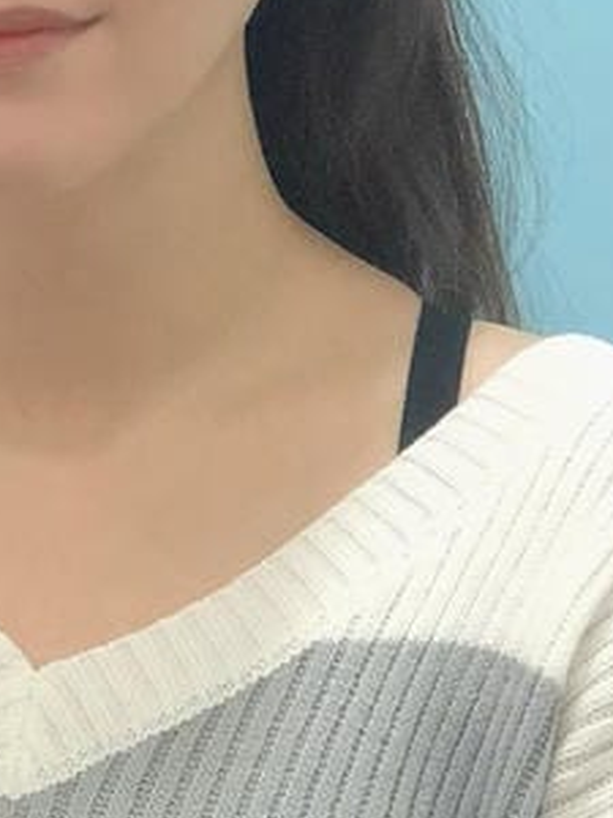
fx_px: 6540
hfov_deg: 5.2
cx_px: -763
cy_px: 488
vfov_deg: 7.1
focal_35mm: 277
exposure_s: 1/60
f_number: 2.4
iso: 80
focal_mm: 6
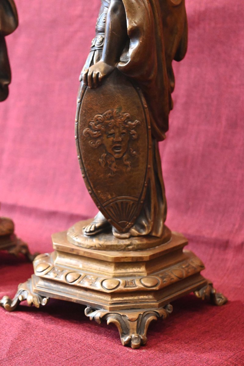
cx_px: 122
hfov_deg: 18.2
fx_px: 762
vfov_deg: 27.0
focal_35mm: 75
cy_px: 183
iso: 6400
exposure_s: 1/60
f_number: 6.3
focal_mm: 50
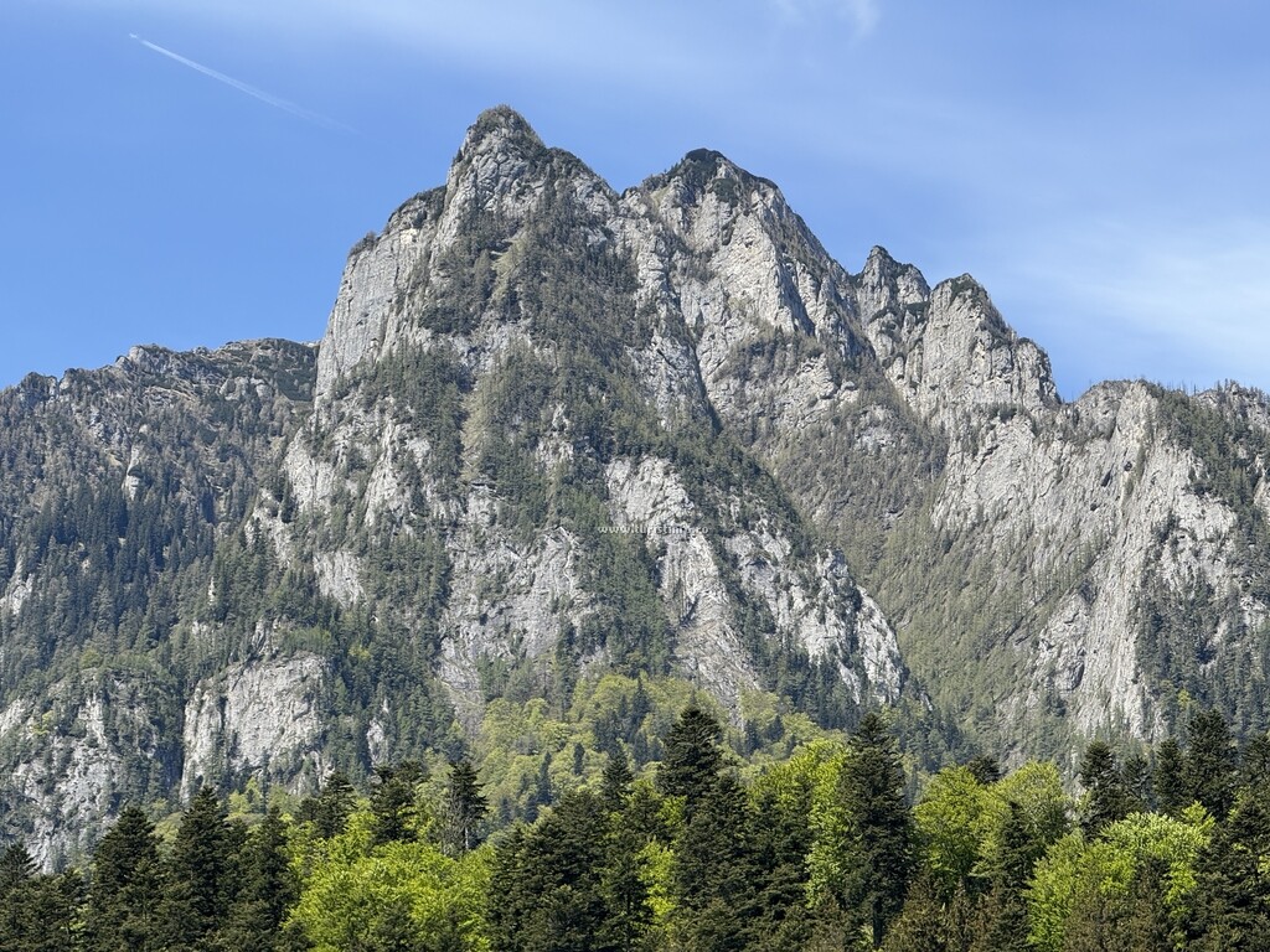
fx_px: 4403
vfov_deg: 12.3
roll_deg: -0.6
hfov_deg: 16.4
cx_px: 635
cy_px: 476
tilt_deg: +17.5
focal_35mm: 120
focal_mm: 15.66
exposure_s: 1/1018
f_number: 2.8
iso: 50
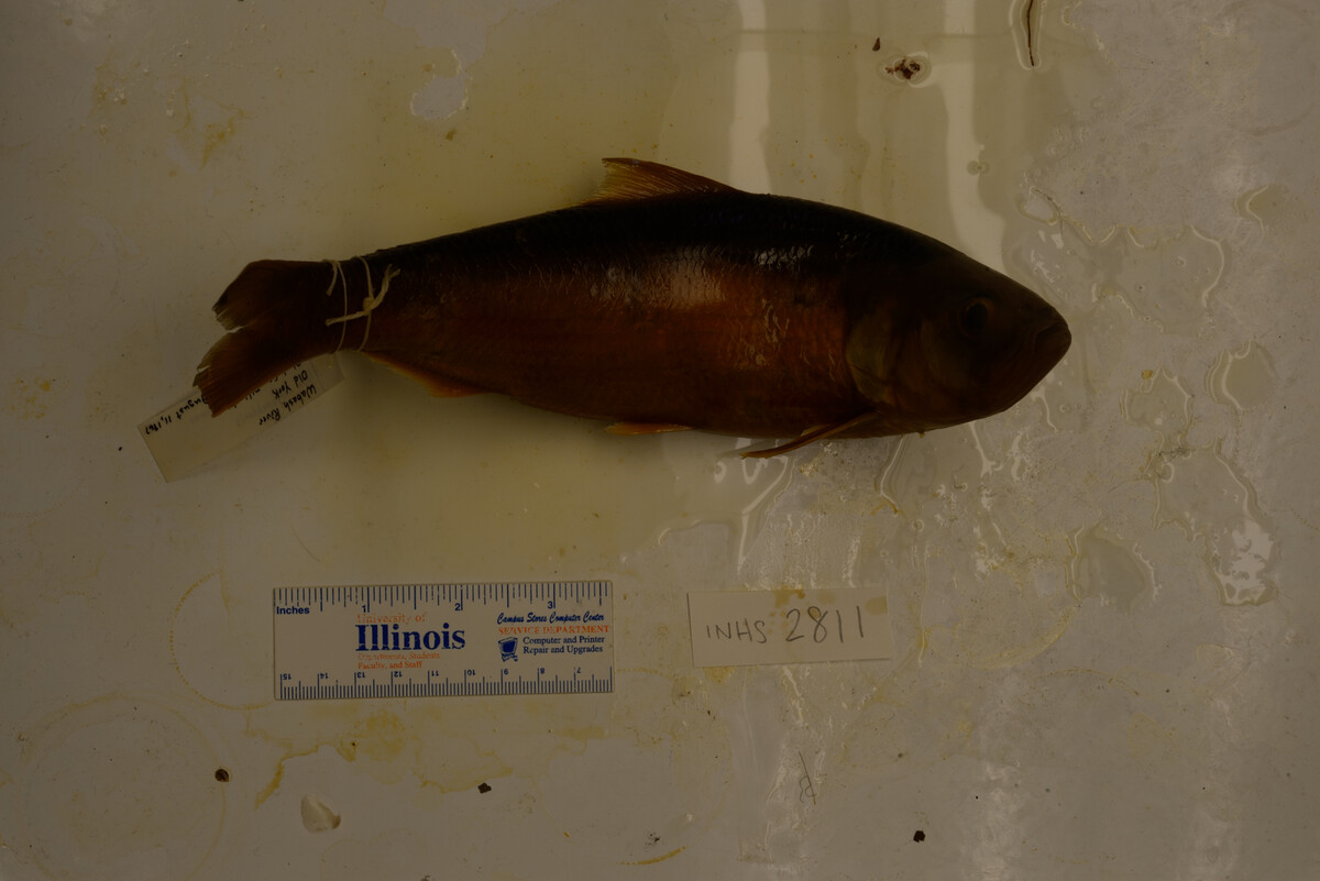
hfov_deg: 33.4
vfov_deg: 22.6
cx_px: 660
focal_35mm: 60
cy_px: 440
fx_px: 2201
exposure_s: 1/6
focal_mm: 60
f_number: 20
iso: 100
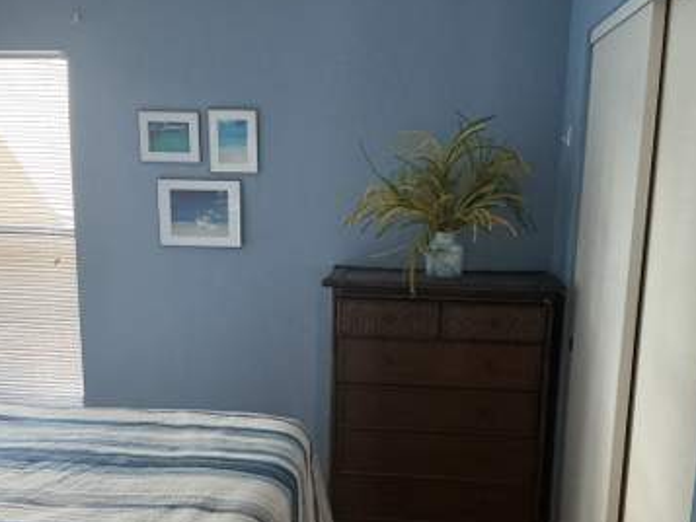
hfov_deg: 47.8
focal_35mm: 39
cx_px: 367
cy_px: 325
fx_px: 784
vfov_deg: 36.6
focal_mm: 3
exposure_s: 1/60
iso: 200
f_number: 1.8
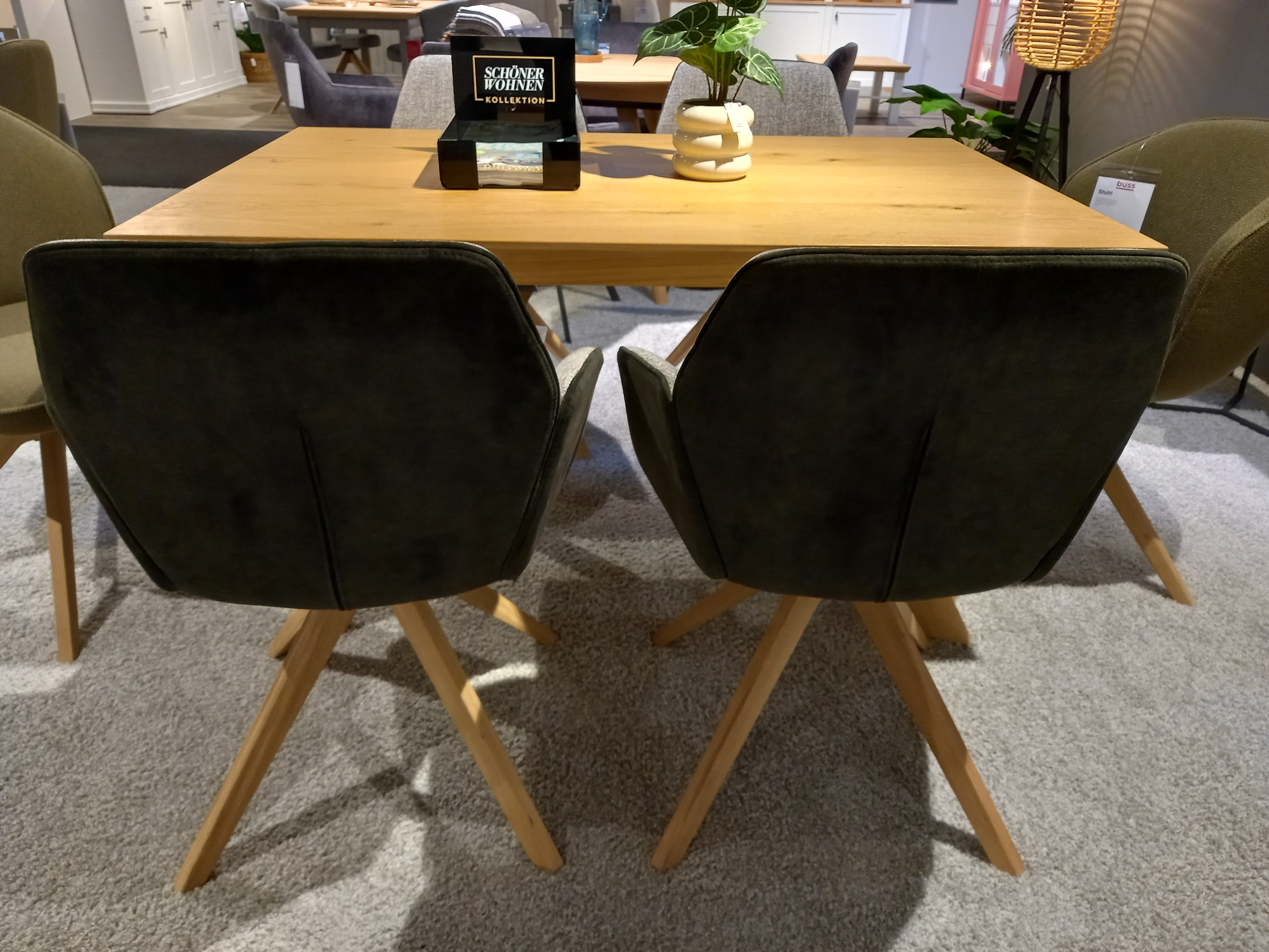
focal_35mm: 25
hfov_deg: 69.4
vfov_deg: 54.9
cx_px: 634
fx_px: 916
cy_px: 476
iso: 200
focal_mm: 4.6
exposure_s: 1/24
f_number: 2
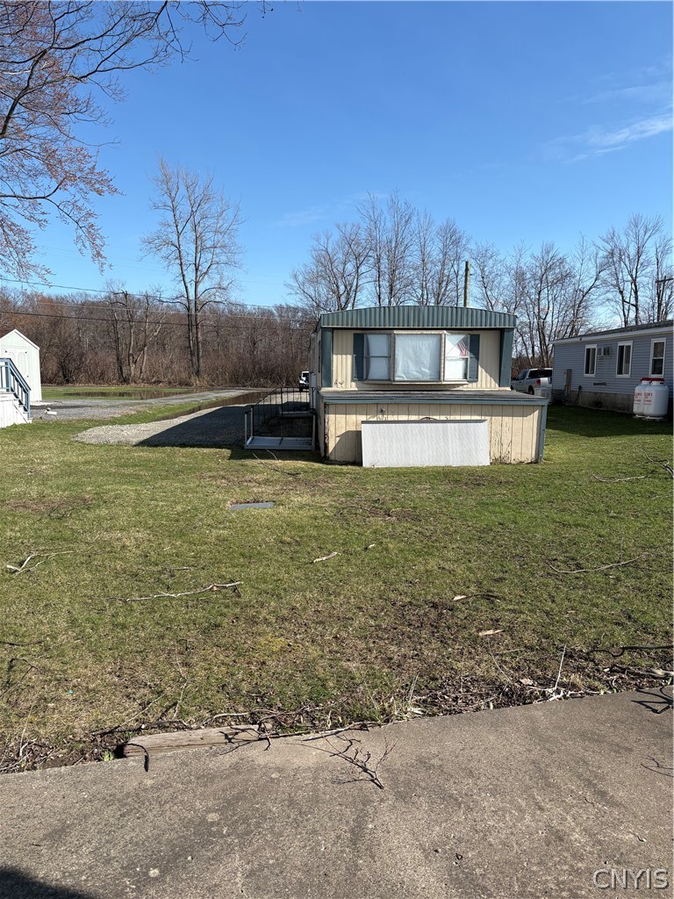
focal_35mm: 26
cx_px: 337
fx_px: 675
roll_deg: -0.5
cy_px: 450
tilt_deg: -6.4
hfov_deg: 53.1
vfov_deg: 67.3
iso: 50
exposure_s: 1/2985
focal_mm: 5.96
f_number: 1.6
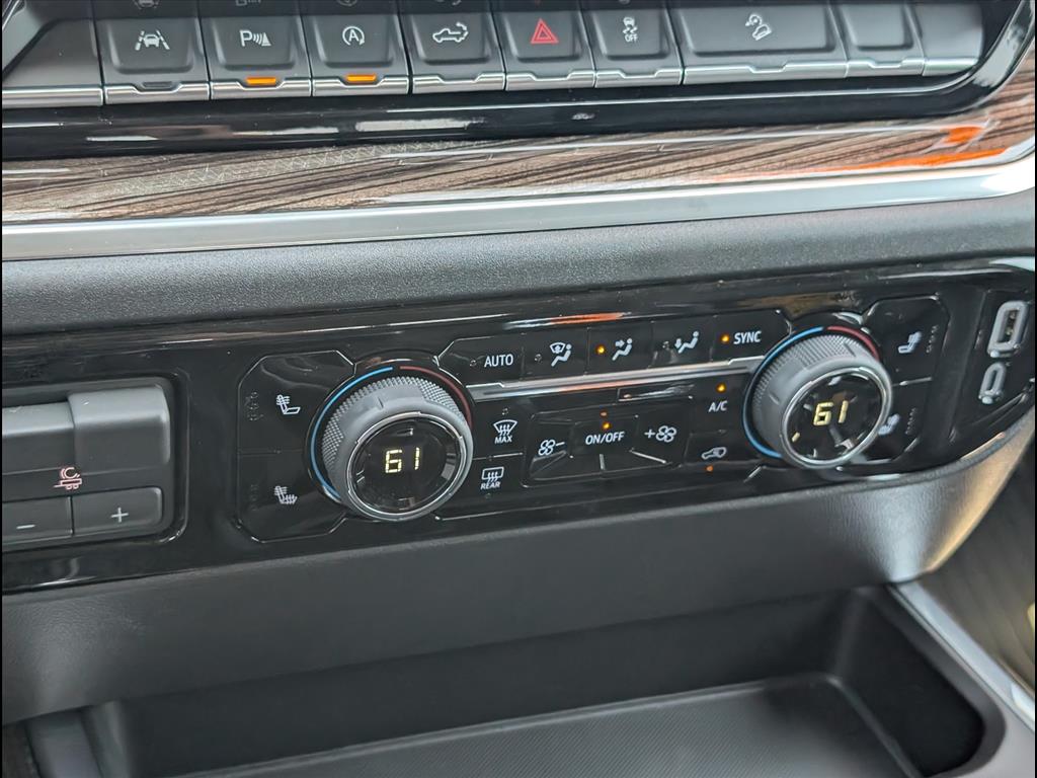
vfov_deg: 29.7
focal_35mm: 49
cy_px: 389
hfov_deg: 38.9
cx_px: 518
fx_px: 1468
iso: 233
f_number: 1.68
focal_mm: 6.9
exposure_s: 1/256
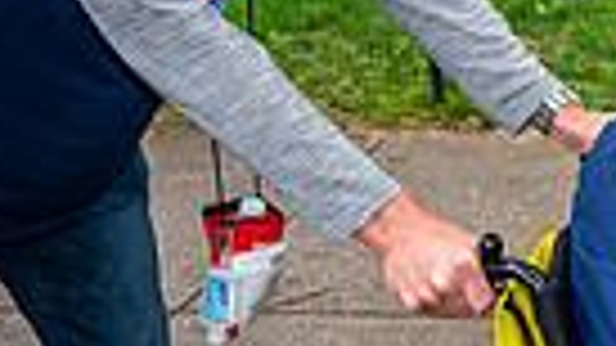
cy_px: 108
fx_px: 1731
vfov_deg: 11.4
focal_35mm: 106
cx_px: 985
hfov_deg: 17.6
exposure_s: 1/60
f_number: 4
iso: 110
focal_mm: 24
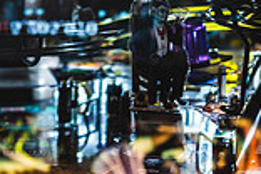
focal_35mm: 130
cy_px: 257
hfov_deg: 15.7
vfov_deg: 10.2
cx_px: 82
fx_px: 942
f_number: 3.5
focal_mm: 35
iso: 320
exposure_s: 1/30
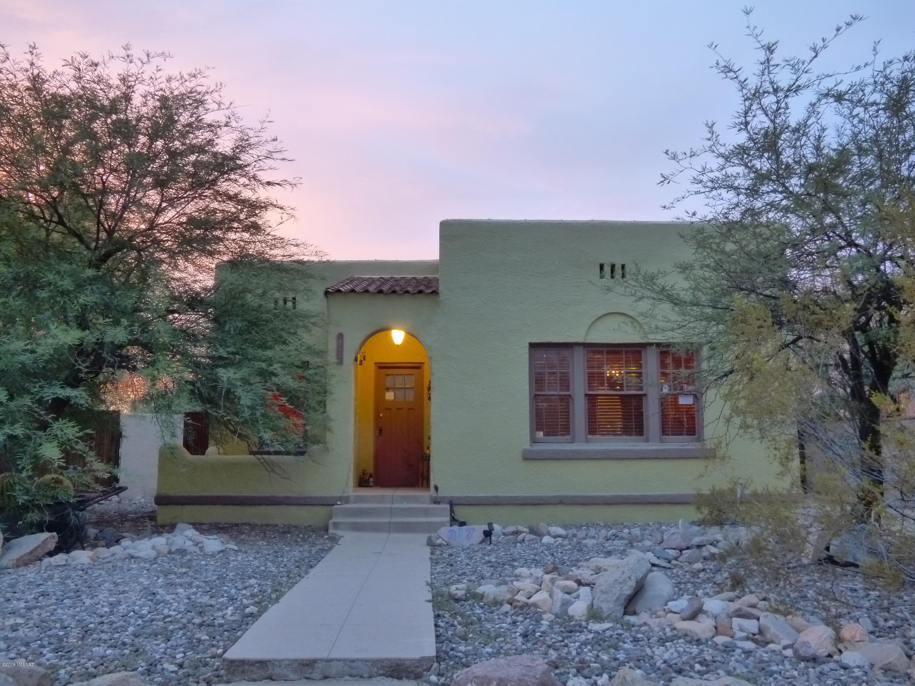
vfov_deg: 45.4
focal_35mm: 31
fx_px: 819
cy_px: 343
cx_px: 458
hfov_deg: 58.4
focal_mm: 5.53
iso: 400
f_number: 5.6
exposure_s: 1/2.5
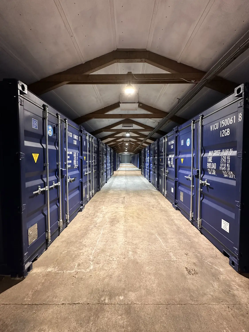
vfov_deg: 102.1
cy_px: 166
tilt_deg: -3.3
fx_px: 134
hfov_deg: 85.7
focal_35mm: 14
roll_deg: -0.9
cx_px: 124
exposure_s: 1/50
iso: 160
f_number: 2.2
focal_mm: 2.22
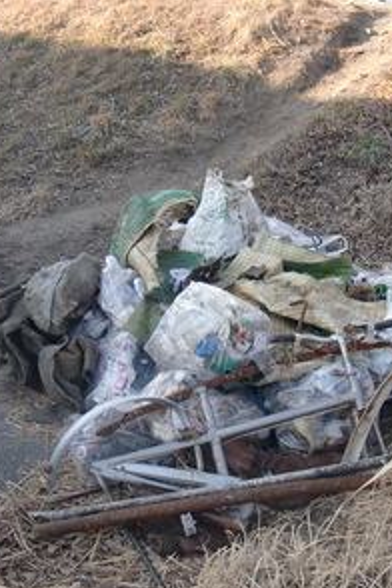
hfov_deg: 26.4
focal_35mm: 51
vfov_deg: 38.9
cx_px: 244
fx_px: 833
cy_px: 298
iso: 64
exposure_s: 1/250
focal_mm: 6.3
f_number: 2.8
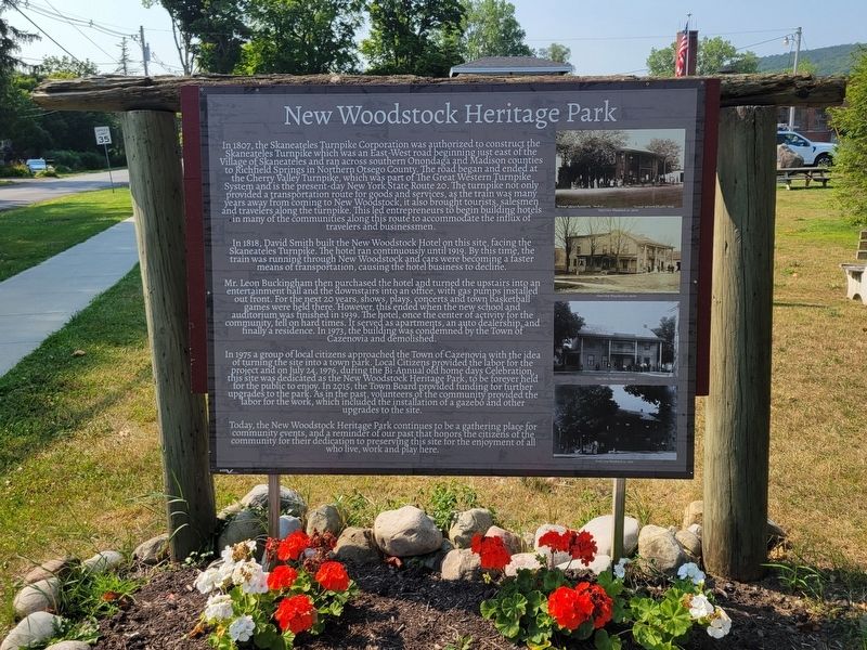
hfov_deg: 67.3
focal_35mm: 26
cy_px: 325
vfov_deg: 53.1
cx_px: 434
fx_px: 651
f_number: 1.8
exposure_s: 1/2000
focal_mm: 5.4
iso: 40
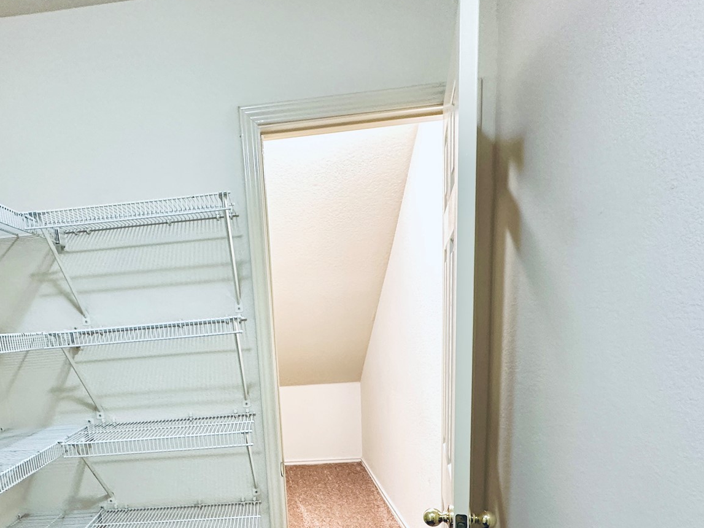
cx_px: 244
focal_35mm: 25
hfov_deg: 67.8
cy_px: 443
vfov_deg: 50.5
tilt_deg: -12.3
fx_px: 508
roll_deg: +4.6
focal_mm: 2.22
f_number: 2.2
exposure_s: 1/60
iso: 250
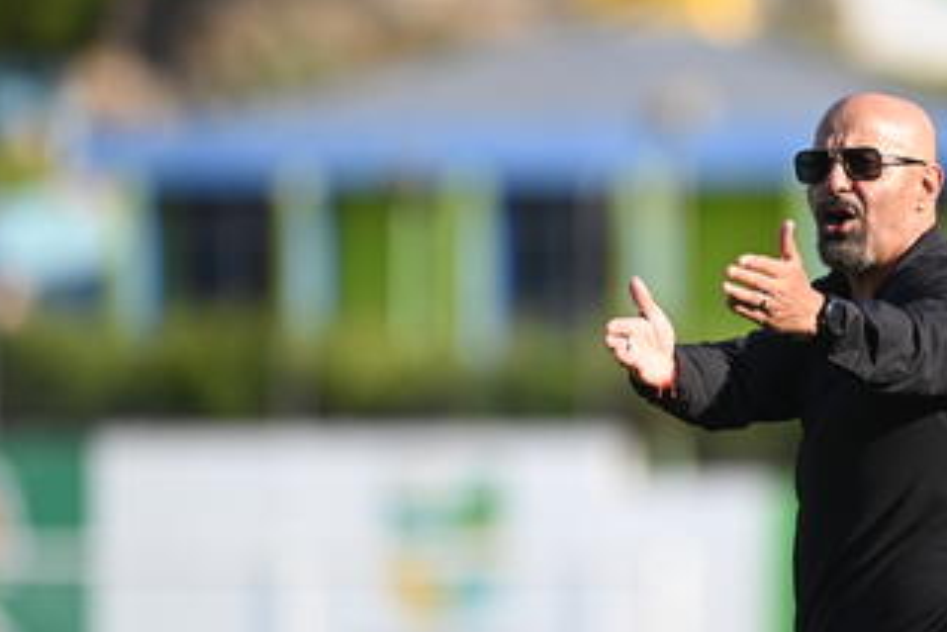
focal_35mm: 451
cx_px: 686
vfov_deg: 3.1
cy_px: 371
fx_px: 11869
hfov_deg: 4.6
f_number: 3.2
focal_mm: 300
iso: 250
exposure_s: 1/2500
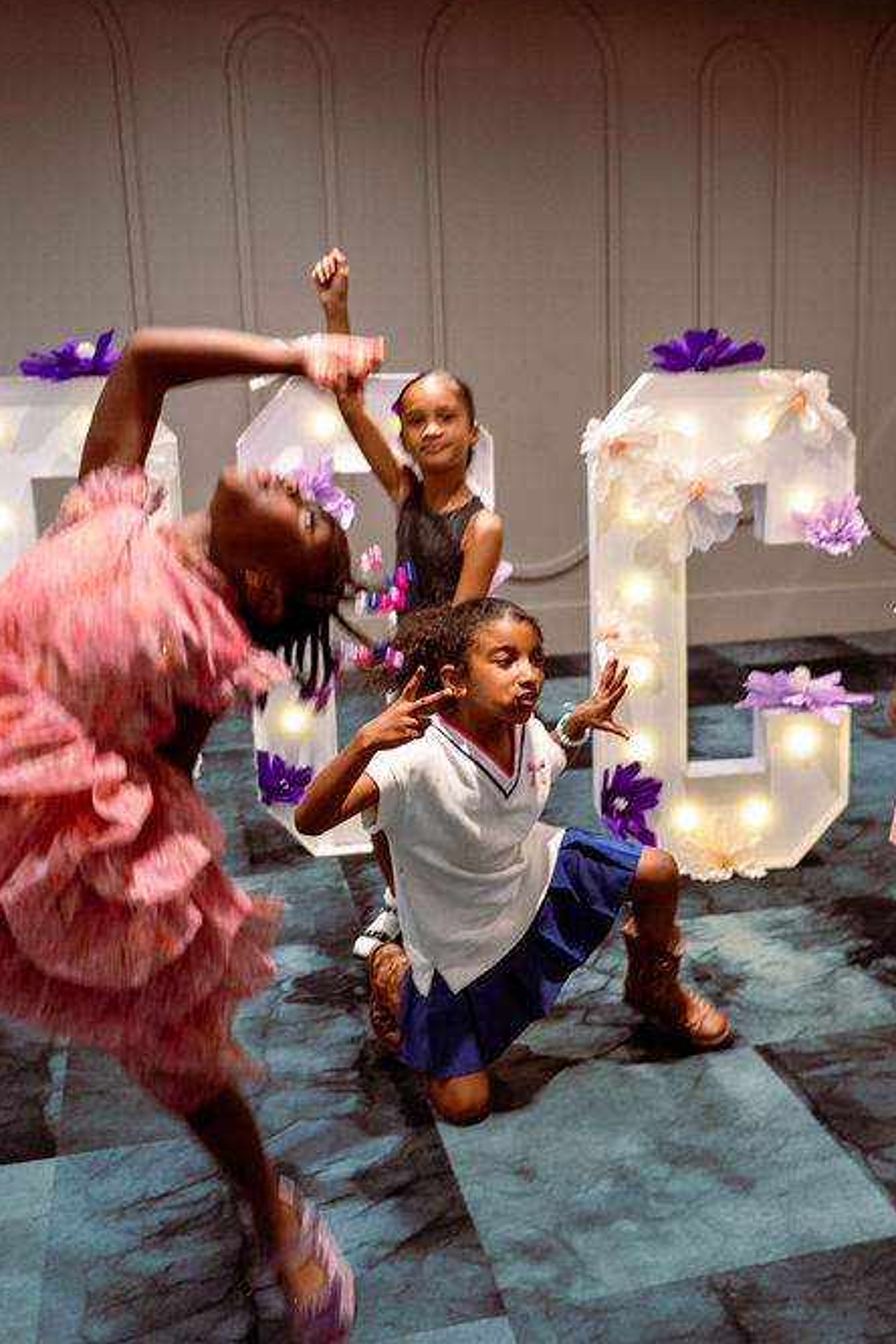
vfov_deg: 48.5
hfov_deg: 33.2
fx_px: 1493
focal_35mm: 40
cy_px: 661
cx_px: 575
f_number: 2.8
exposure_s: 1/100
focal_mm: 26
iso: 1600
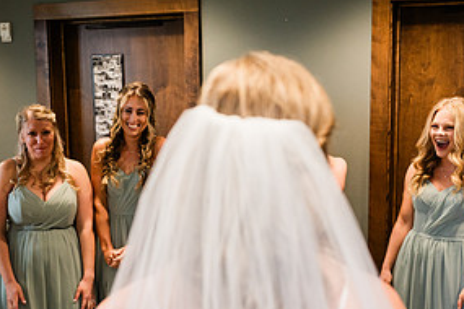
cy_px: 231
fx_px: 760
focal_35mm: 59
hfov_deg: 33.9
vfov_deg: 22.8
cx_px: 252
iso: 1000
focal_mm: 29
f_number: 2.8
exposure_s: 1/200
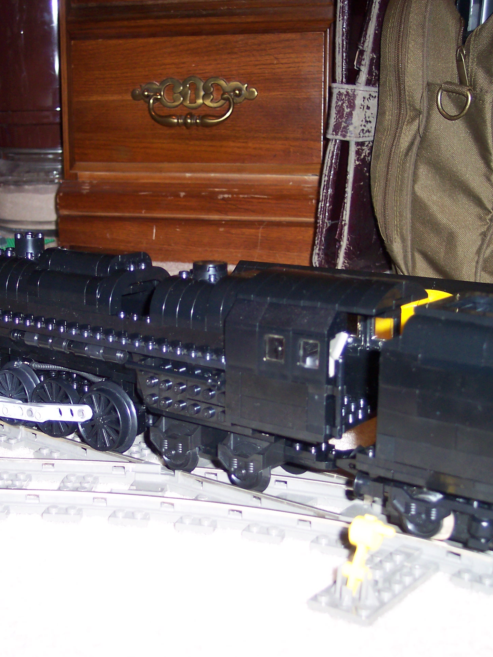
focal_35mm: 51
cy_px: 327
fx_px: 968
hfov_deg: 28.4
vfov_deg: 37.5
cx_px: 172
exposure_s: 1/30
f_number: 2.8
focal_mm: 8
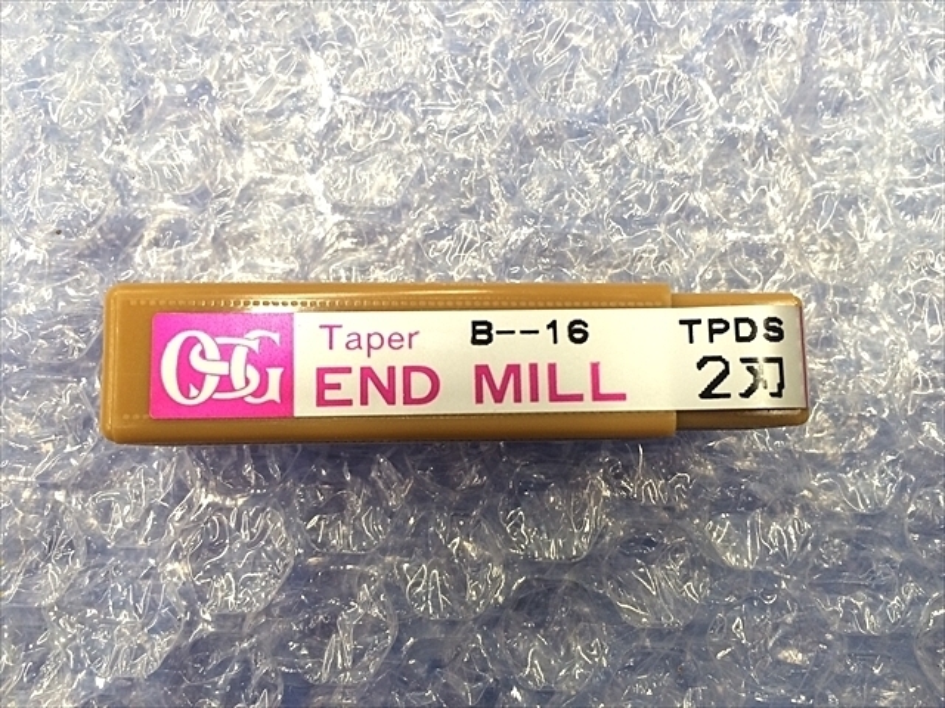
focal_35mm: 29
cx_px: 472
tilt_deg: -83.5
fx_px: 792
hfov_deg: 61.7
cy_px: 354
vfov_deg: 48.2
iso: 100
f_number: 2.2
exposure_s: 1/30
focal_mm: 4.15
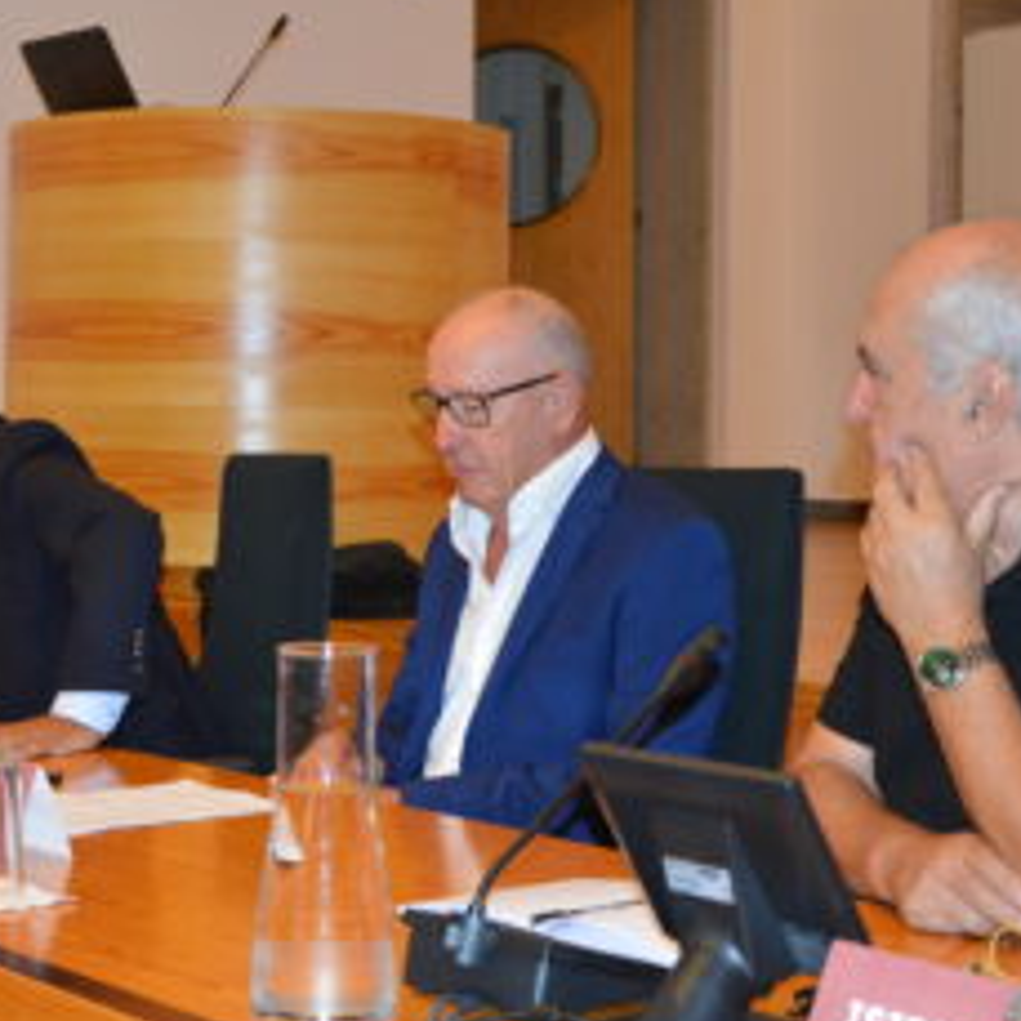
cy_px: 531
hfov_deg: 24.4
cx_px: 259
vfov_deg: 24.7
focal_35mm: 70
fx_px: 2336
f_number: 4.2
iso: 640
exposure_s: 1/60
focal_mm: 30
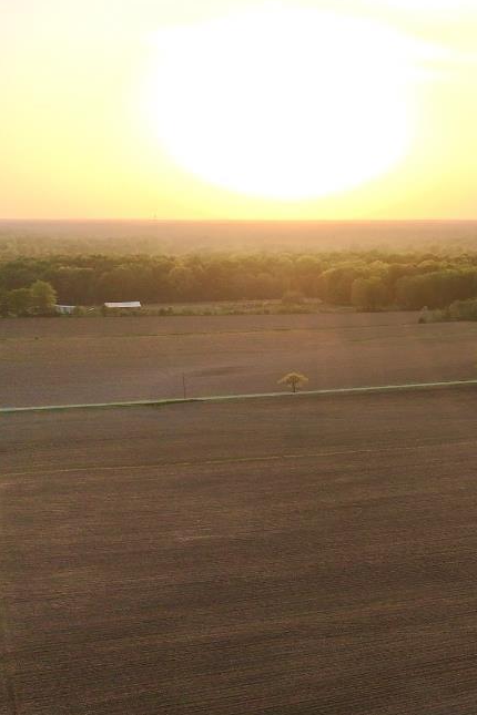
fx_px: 1153
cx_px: 830
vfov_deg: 34.5
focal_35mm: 58
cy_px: 370
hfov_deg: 18.7
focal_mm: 12.29
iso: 180
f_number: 2.8
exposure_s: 1/120
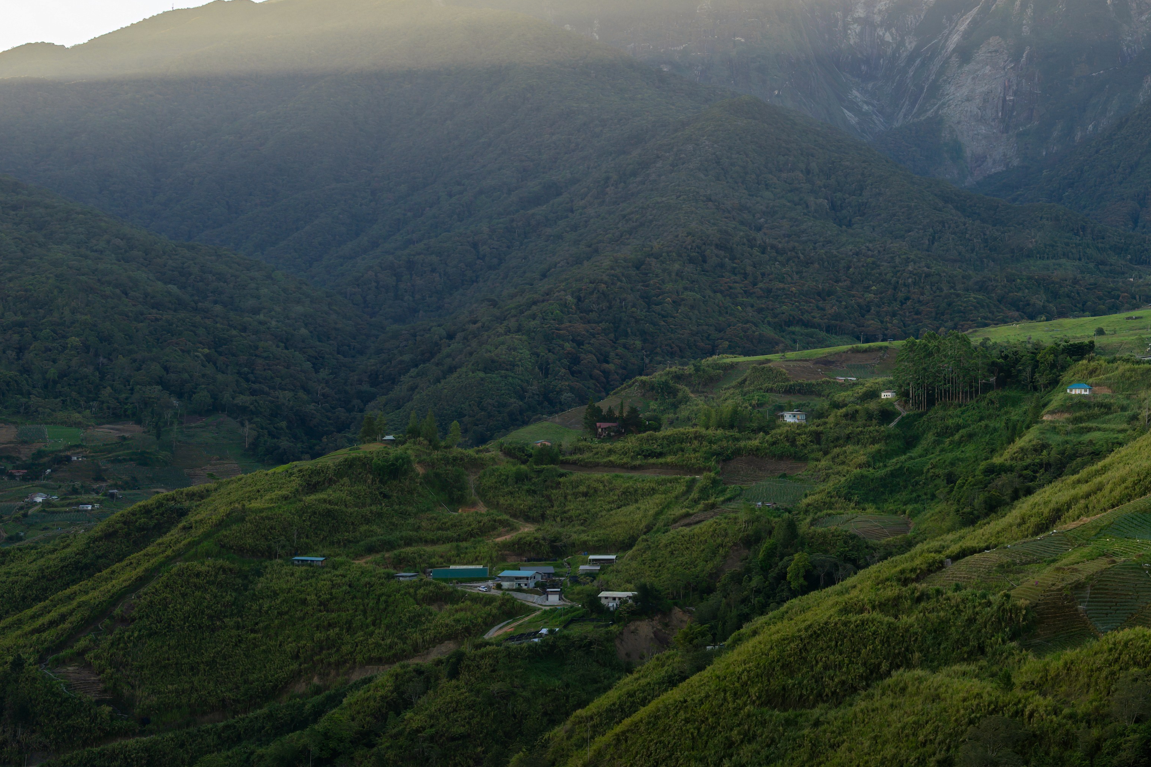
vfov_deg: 21.1
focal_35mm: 64
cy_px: 265
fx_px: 2058
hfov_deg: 30.0
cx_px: 1028
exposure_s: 1/80
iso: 200
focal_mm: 32.7
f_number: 7.1
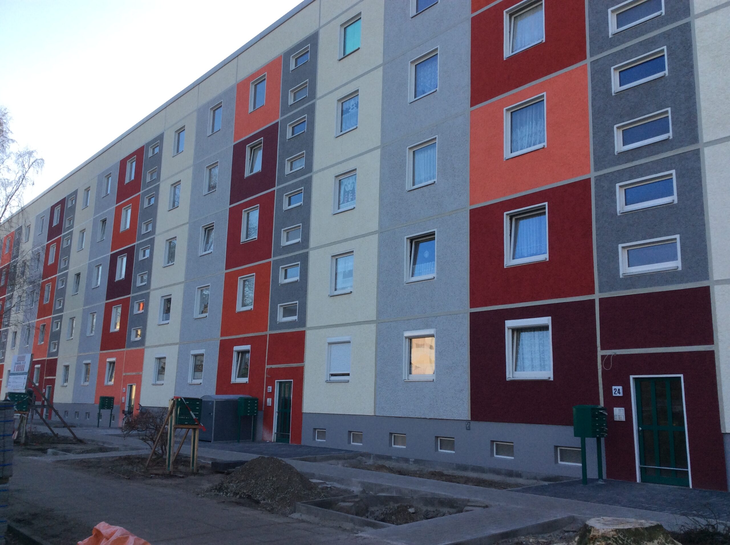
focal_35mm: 32
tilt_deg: +9.6
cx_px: 365
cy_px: 272
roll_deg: -1.2
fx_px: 674
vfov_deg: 44.1
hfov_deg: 56.9
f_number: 2.4
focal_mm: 3.3
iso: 32
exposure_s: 1/371
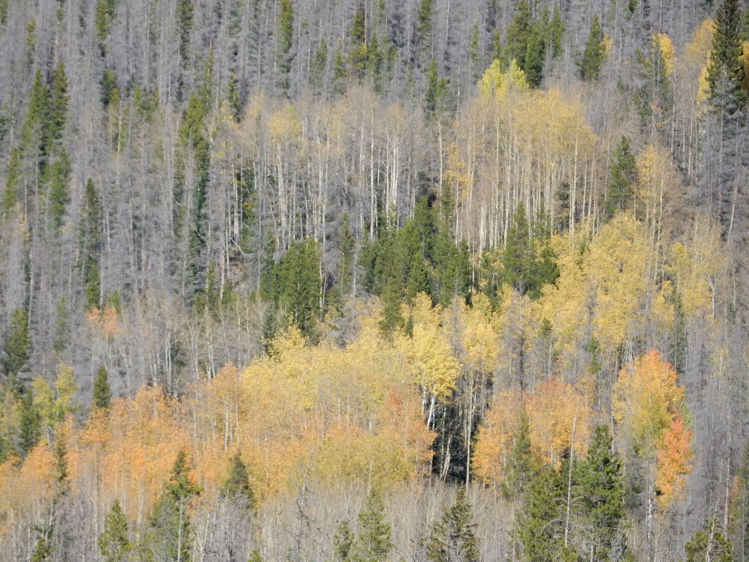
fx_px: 8222
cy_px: 281
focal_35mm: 380
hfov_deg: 5.2
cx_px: 374
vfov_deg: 3.9
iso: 125
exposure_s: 1/400
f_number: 6.3
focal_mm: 67.8
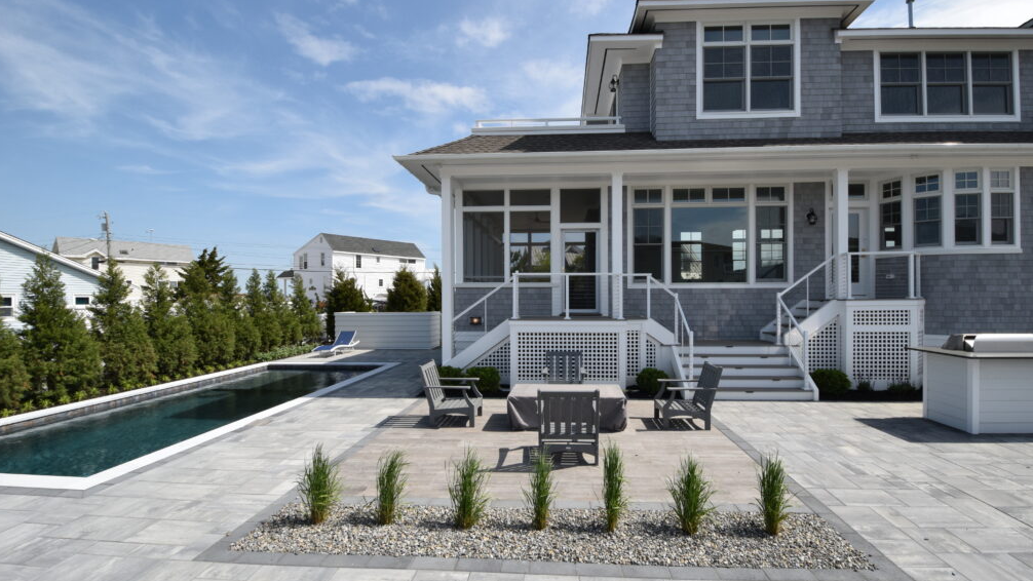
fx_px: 438
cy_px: 306
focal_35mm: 16
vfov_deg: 67.0
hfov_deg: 99.4
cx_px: 516
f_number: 13
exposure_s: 1/640
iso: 640
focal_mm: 10
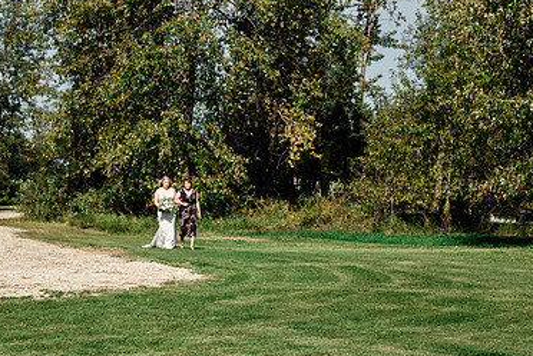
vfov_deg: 12.6
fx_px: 1616
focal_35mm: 109
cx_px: 181
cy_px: 119
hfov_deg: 18.7
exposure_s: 1/160
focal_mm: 70
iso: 400
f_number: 4
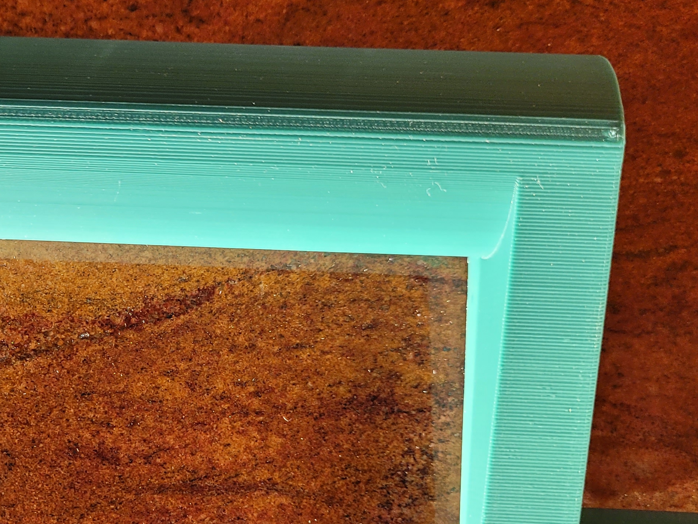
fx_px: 1109
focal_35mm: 55
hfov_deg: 32.9
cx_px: 54
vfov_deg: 26.3
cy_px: 388
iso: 200
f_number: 1.8
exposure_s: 1/119
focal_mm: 5.4
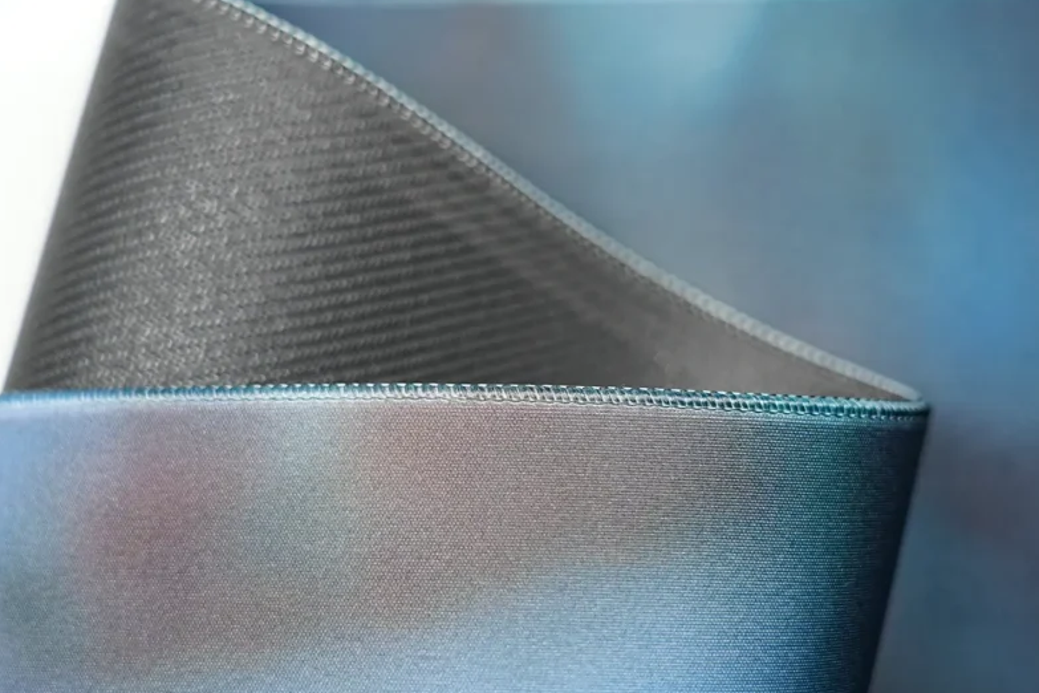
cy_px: 345
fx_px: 1991
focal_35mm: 69
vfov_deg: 19.7
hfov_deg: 29.2
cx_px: 573
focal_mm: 54
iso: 500
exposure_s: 1/40
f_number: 4
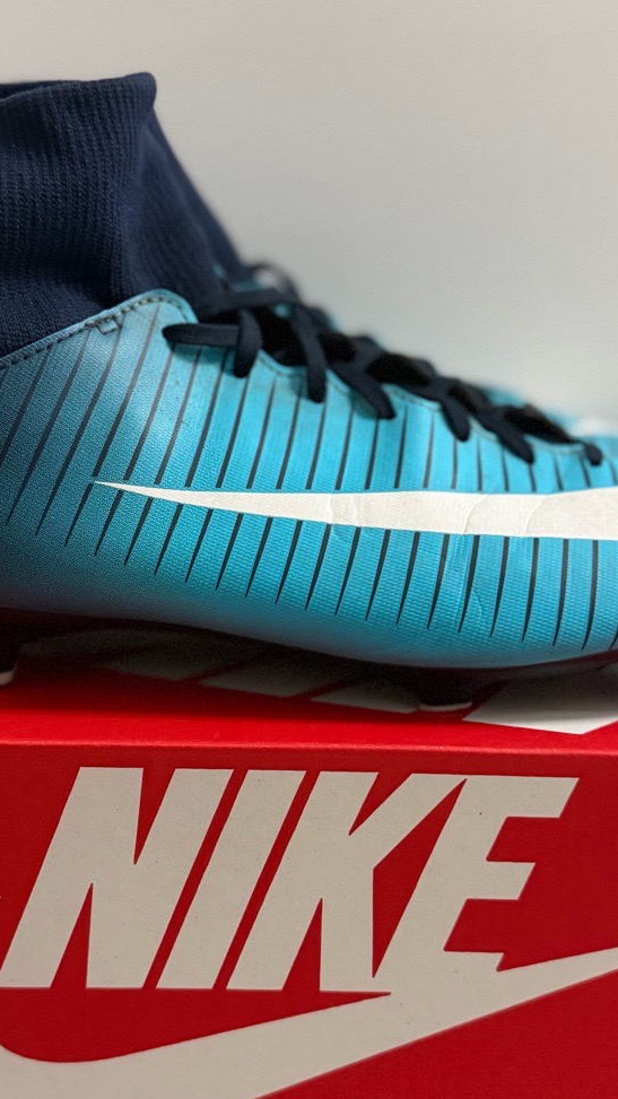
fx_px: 1253
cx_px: 246
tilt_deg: -14.7
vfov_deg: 47.3
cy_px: 578
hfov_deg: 27.6
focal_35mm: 43
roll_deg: -1.5
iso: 800
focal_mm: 6.76
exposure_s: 1/60
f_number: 1.78
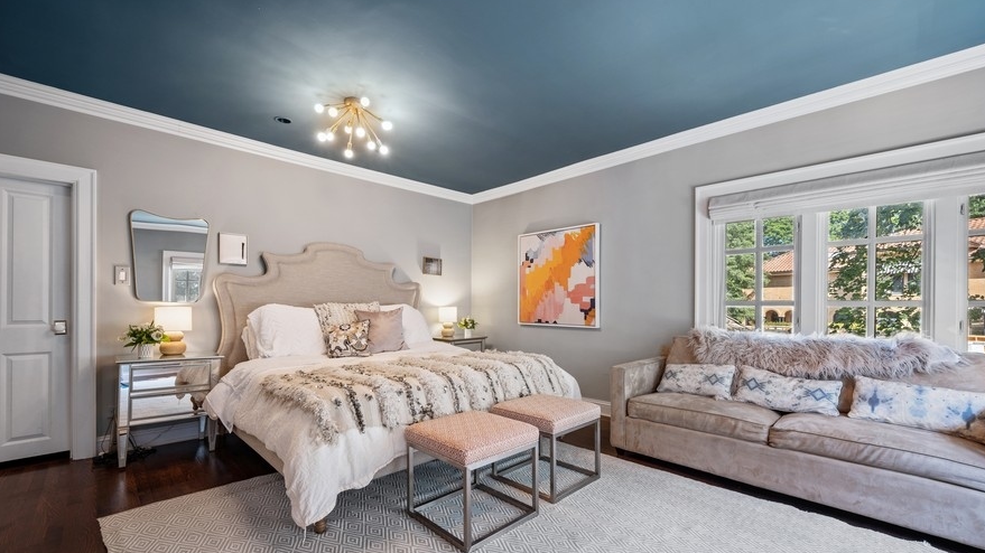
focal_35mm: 15
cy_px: 307
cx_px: 493
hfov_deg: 103.0
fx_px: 392
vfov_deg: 70.3
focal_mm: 14
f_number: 9.5
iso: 200
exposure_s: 1/2
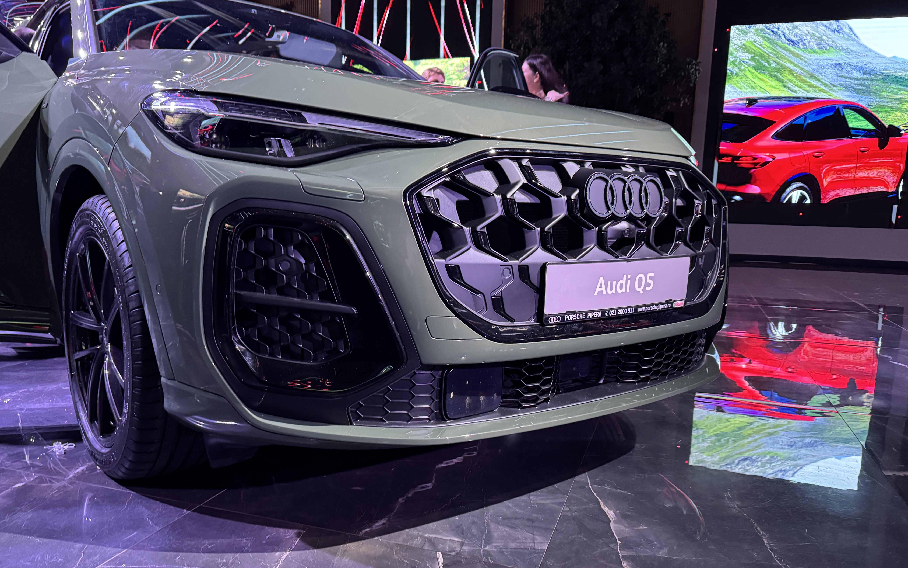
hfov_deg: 66.4
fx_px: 693
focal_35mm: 28
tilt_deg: -10.4
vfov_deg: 44.4
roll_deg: -2.6
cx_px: 424
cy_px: 327
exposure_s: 1/48
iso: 800
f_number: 1.78
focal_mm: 6.76
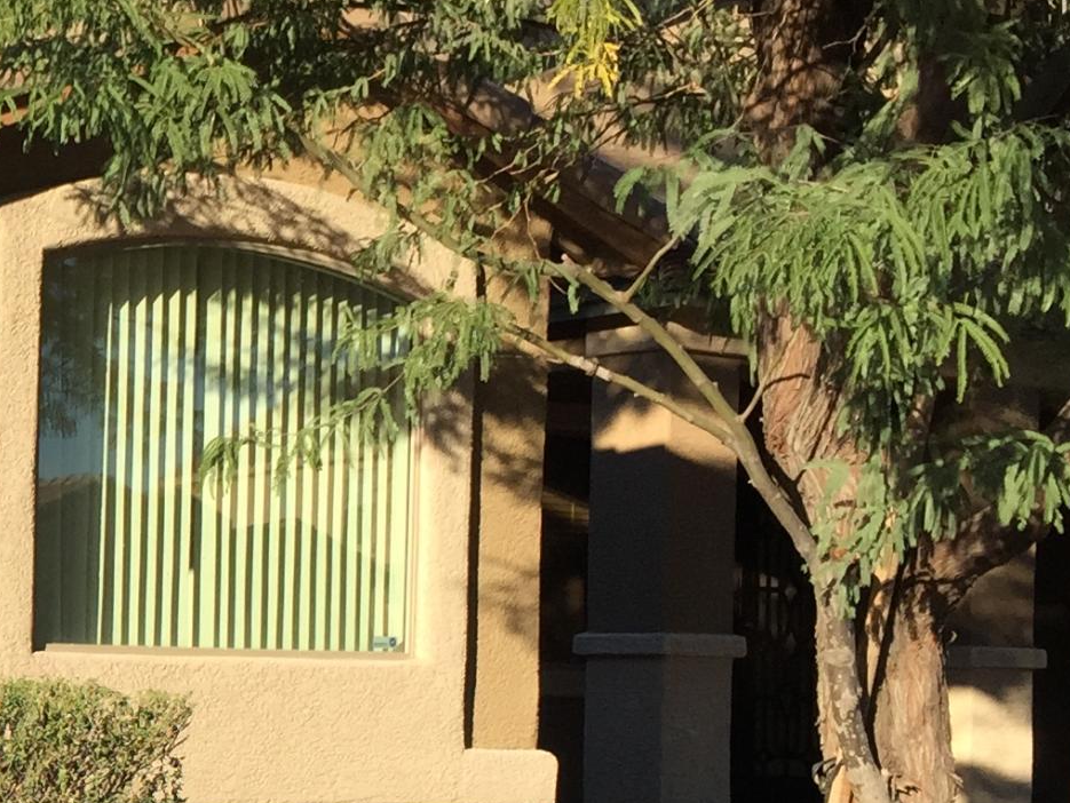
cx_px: -368
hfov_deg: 19.3
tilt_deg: +0.0
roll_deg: -1.9
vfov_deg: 15.7
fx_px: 2876
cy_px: 730
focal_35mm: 93
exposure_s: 1/942
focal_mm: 4.15
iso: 32
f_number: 2.2
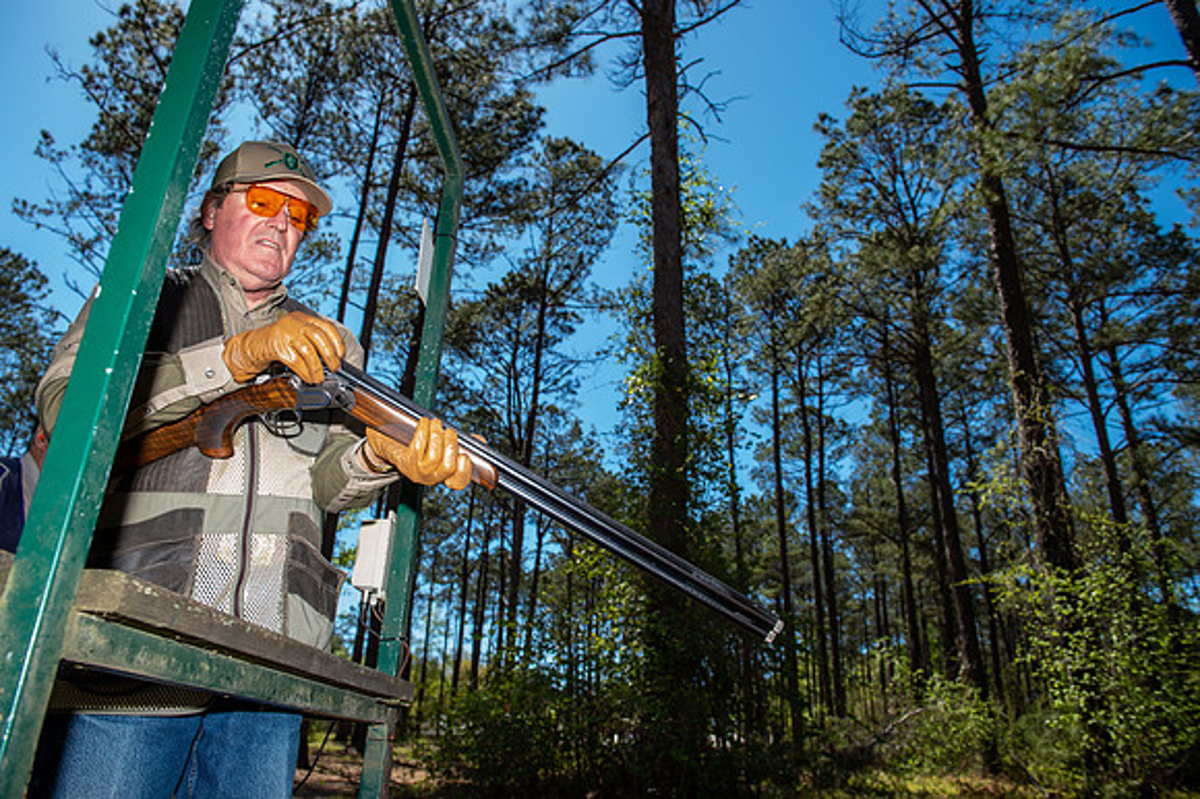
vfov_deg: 47.9
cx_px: 600
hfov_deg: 67.4
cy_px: 400
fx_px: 899
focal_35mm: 27
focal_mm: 27
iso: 50
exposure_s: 1/160
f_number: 5.6
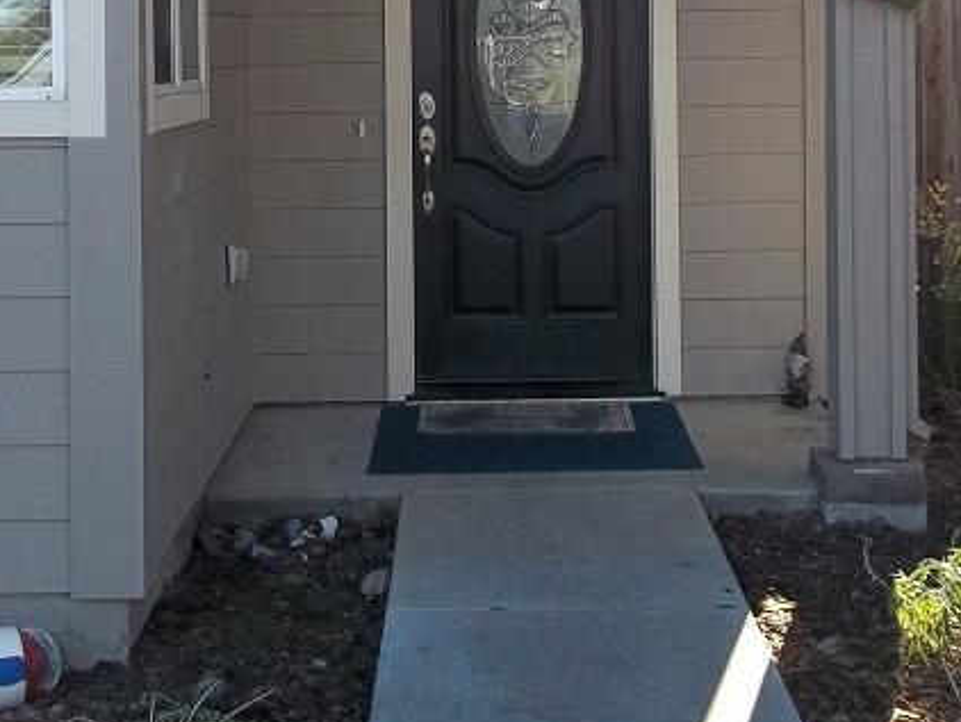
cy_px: 68
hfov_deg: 29.8
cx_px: 483
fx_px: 1806
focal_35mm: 65
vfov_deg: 22.1
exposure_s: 1/320
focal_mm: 5.7
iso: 80
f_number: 2.9
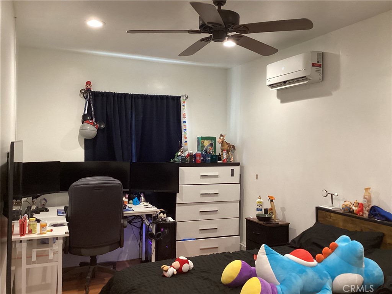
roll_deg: -1.0
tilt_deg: -2.6
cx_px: 196
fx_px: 351
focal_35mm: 31
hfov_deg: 58.4
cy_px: 147
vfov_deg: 45.4
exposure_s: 1/50
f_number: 2.4
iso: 320
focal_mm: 3.3
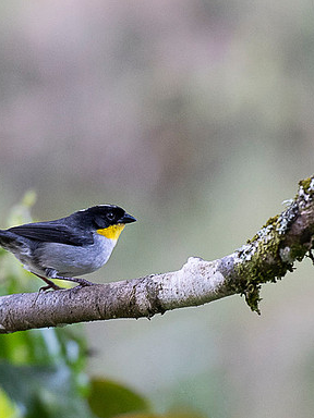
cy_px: 266
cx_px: 70
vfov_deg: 3.7
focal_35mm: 531
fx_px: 6422
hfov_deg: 2.8
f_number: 3.5
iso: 3200
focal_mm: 200
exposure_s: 1/250
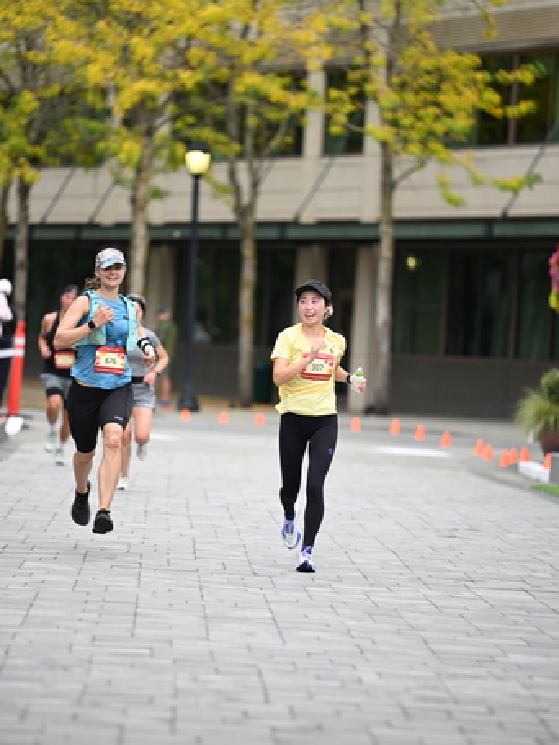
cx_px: 269
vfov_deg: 9.7
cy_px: 407
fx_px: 4371
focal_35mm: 203
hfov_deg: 7.3
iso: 640
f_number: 2.8
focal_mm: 175
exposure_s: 1/2000
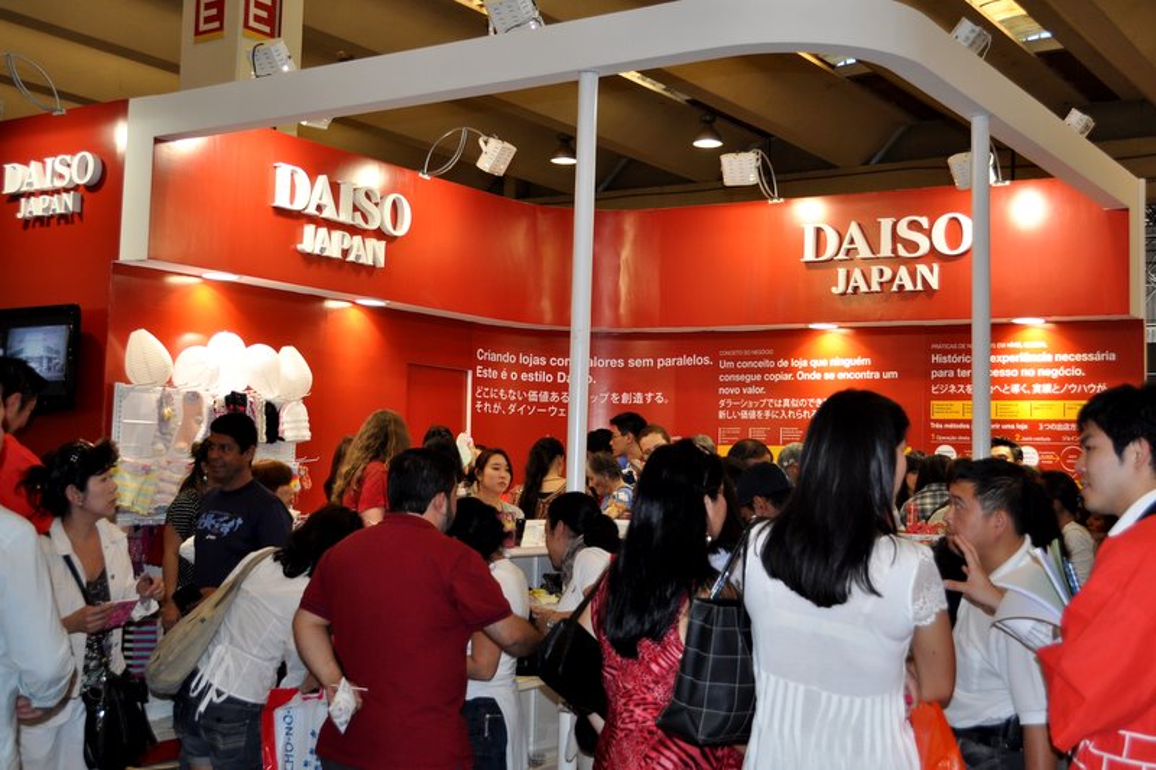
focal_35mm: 39
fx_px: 1252
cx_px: 578
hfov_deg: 49.6
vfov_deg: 34.2
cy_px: 385
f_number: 4.2
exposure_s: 1/160
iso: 400
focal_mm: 26
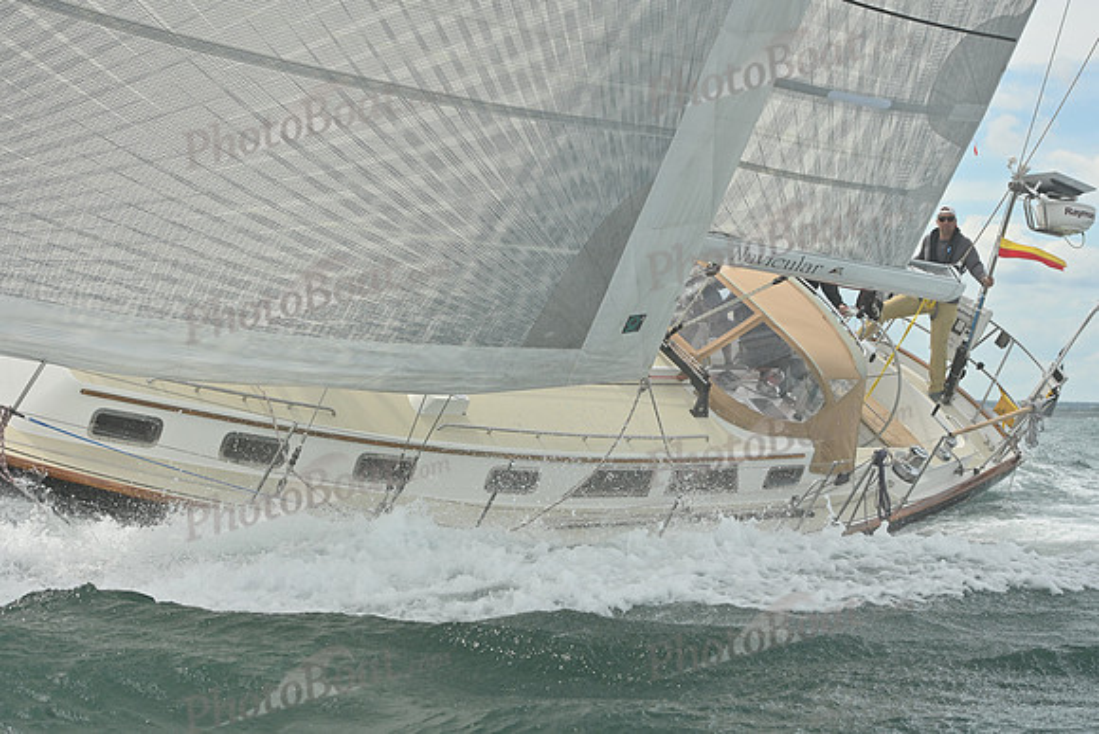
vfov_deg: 16.1
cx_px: 550
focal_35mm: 85
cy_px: 367
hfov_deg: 23.9
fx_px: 2595
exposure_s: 1/1250
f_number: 10
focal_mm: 85
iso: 320
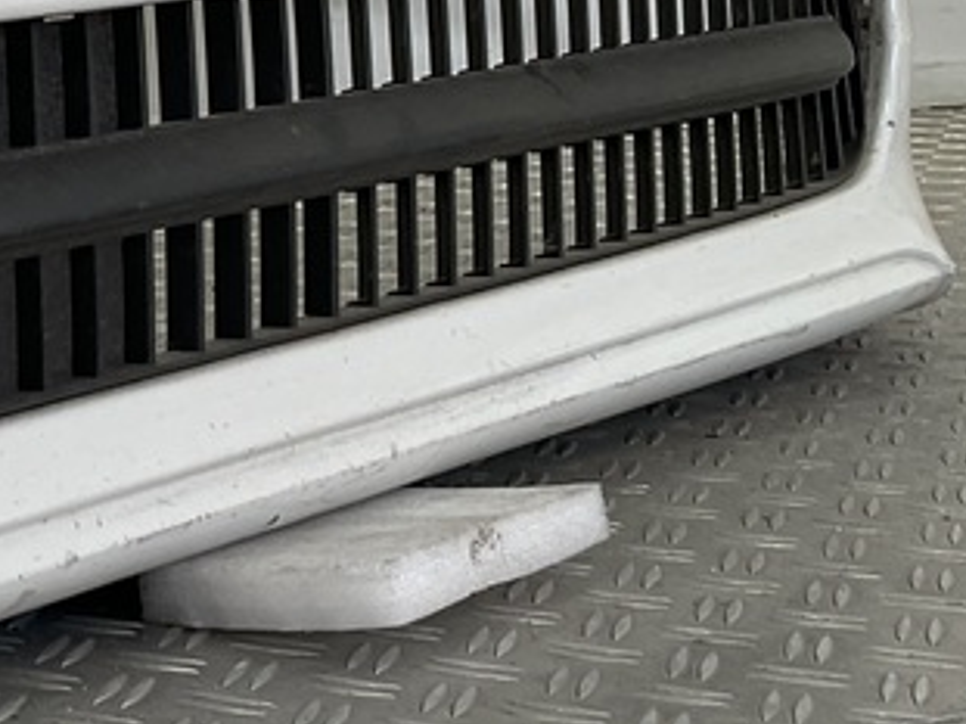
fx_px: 2622
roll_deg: +1.8
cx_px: -230
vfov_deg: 15.6
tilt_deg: -5.8
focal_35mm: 94
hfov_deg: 19.5
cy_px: 103
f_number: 1.8
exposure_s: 1/167
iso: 16
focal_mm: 3
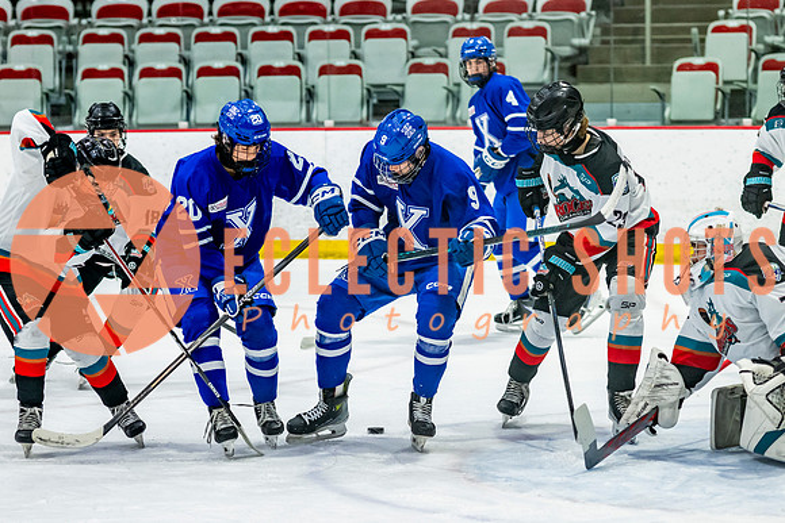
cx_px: 395
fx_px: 3669
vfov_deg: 8.2
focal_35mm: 168
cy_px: 301
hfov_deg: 12.2
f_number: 3.2
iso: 1600
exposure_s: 1/1000
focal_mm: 98
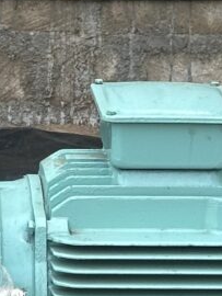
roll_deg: +0.1
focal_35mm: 273
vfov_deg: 7.2
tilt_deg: -7.5
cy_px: -113
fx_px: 2331
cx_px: -142
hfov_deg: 5.4
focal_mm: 6.86
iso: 64
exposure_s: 1/349
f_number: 1.78
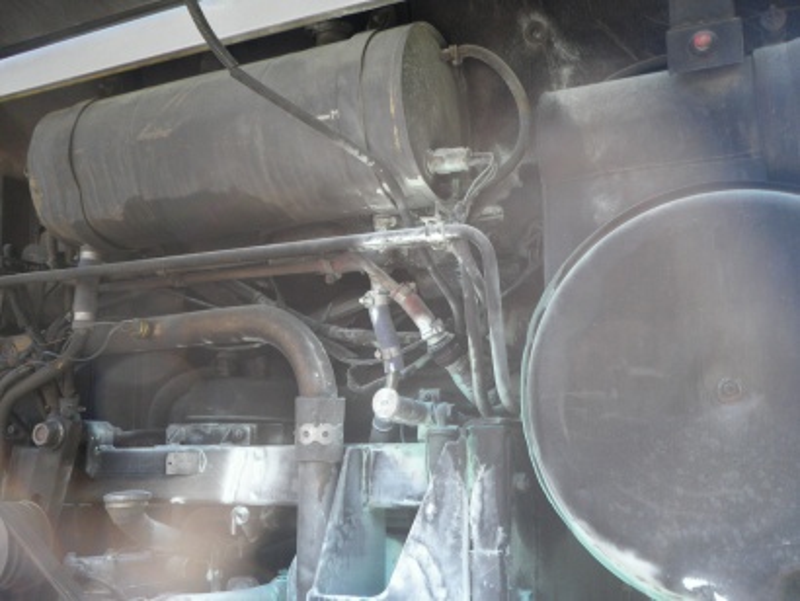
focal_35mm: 35
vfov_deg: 40.7
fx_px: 809
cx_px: 400
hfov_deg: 52.6
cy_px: 300
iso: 100
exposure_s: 1/60
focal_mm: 6.2
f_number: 3.8
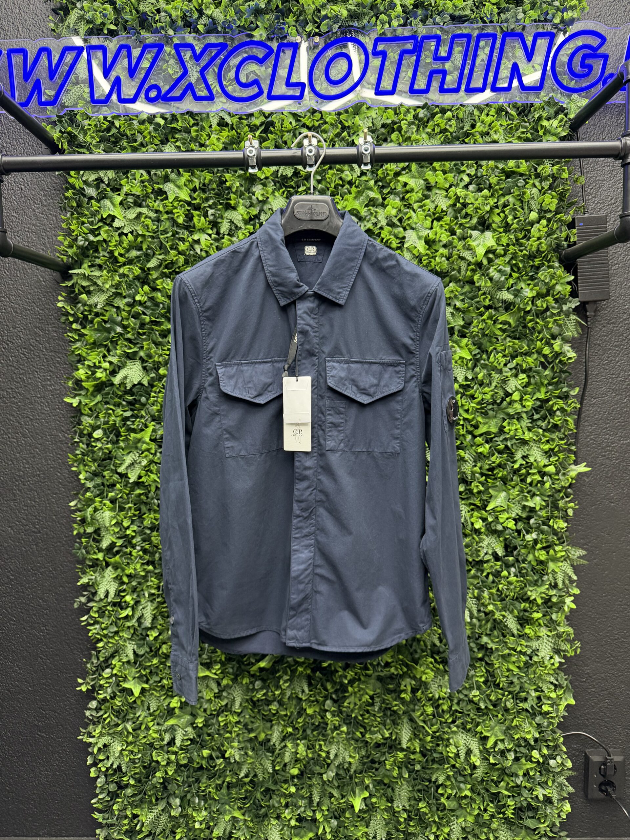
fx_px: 582
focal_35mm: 24
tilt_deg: -6.3
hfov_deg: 56.8
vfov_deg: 71.6
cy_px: 420
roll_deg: +0.0
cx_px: 315
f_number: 1.78
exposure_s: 1/51
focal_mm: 6.76
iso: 320
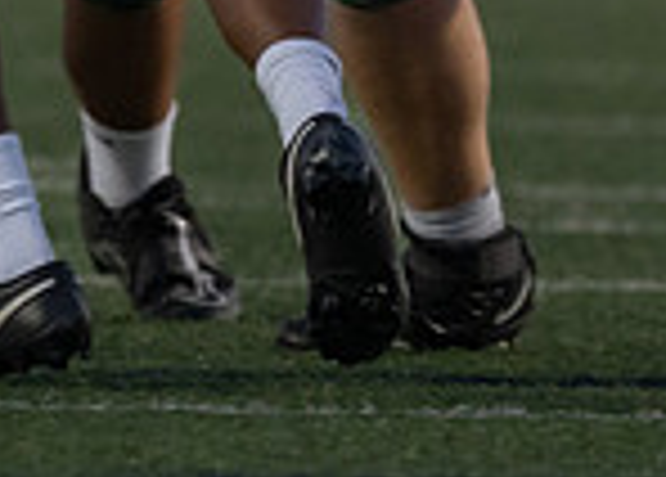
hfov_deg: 1.7
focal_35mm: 1185
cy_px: -426
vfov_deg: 1.2
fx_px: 22435
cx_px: -491
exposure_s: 1/1000
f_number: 2.8
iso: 1250
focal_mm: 200
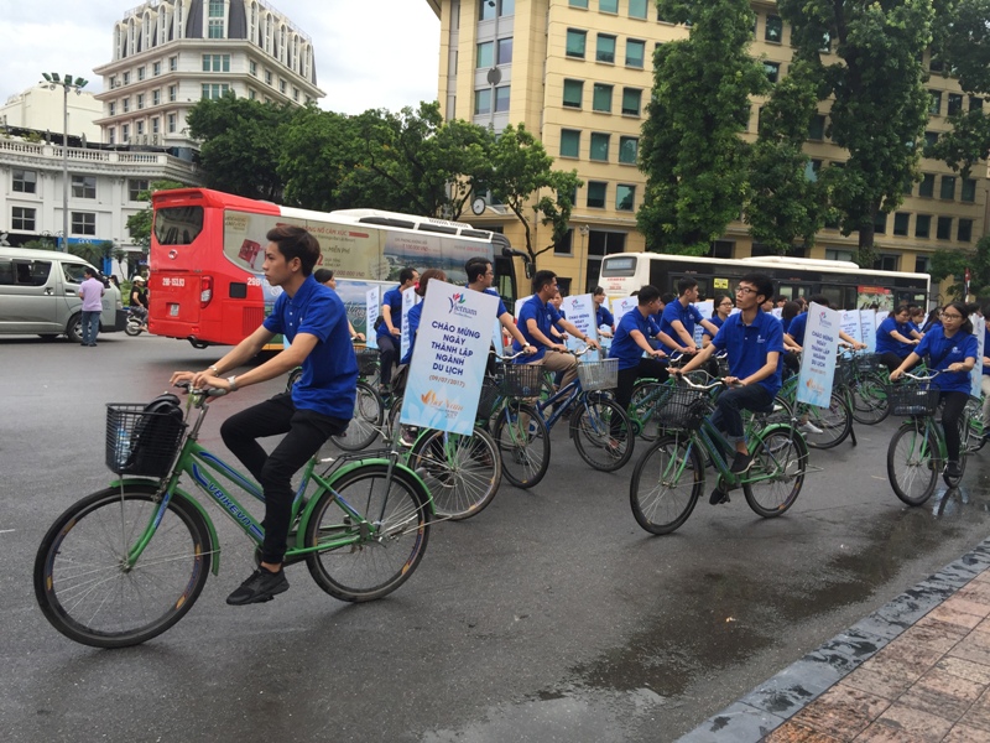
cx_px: 495
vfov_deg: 48.2
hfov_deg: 61.7
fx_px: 829
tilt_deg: -3.9
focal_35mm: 29
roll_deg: -4.7
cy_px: 372
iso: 32
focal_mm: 4.15
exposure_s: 1/465
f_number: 2.2
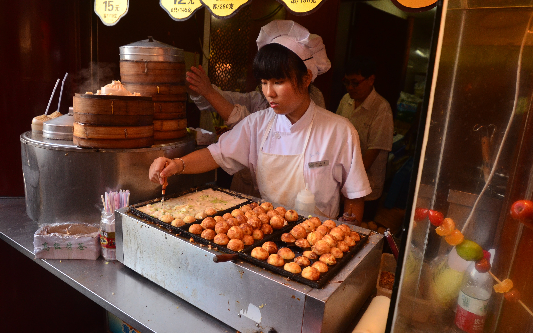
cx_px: 264
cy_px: 159
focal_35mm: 22
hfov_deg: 79.7
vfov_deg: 55.0
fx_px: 320
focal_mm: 14
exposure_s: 1/320
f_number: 2.8
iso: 800
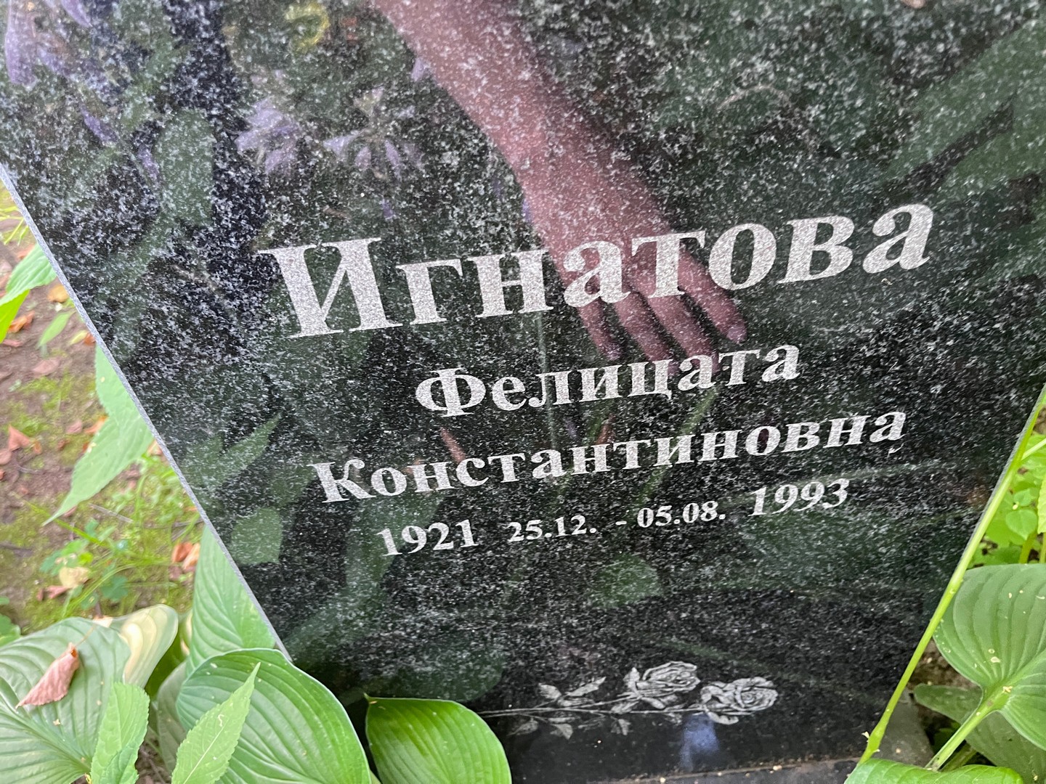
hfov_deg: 67.3
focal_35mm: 26
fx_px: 786
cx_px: 523
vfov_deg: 53.1
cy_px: 392
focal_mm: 5.1
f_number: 1.6
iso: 400
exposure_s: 1/60
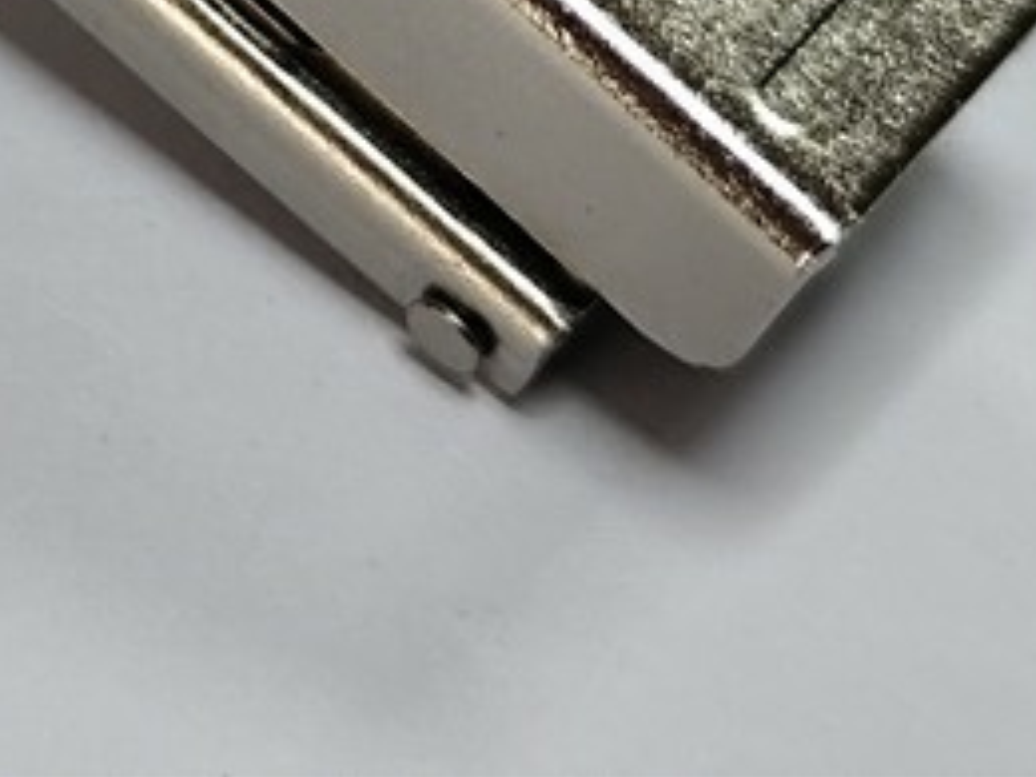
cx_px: -363
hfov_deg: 12.0
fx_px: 4759
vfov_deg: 9.0
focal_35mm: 159
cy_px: -564
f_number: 1.65
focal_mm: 6.14
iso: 320
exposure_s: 1/33.3
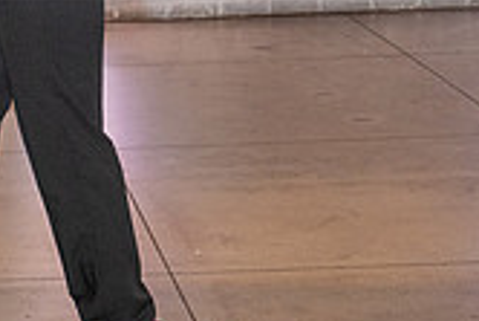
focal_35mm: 147
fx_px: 1958
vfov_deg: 9.2
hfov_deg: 13.6
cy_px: -71
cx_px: -69
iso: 2000
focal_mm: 42
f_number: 3.5
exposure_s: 1/200
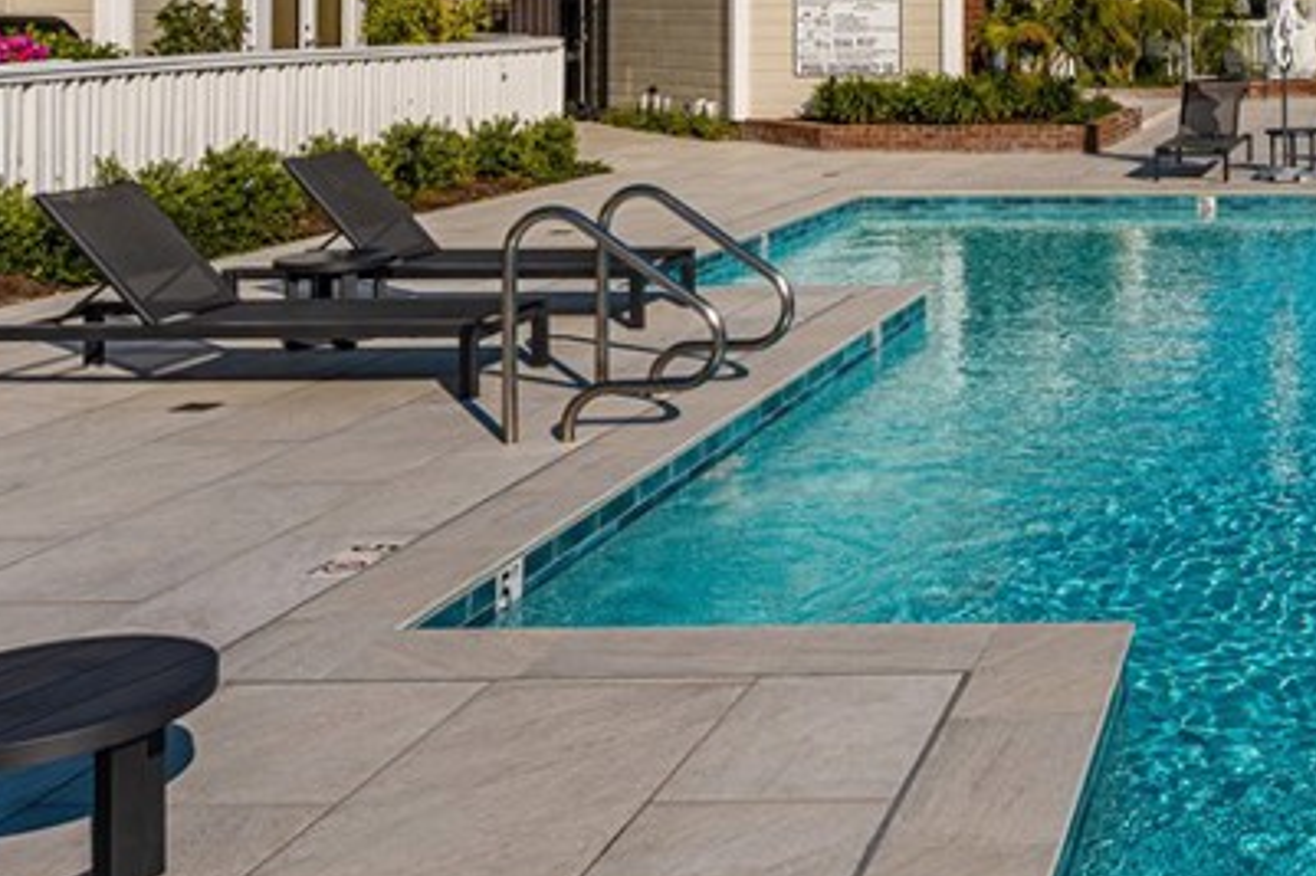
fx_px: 1727
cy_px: -15
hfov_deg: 36.3
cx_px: 1391
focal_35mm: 47
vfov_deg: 26.8
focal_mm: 18.5
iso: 100
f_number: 10
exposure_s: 1/400
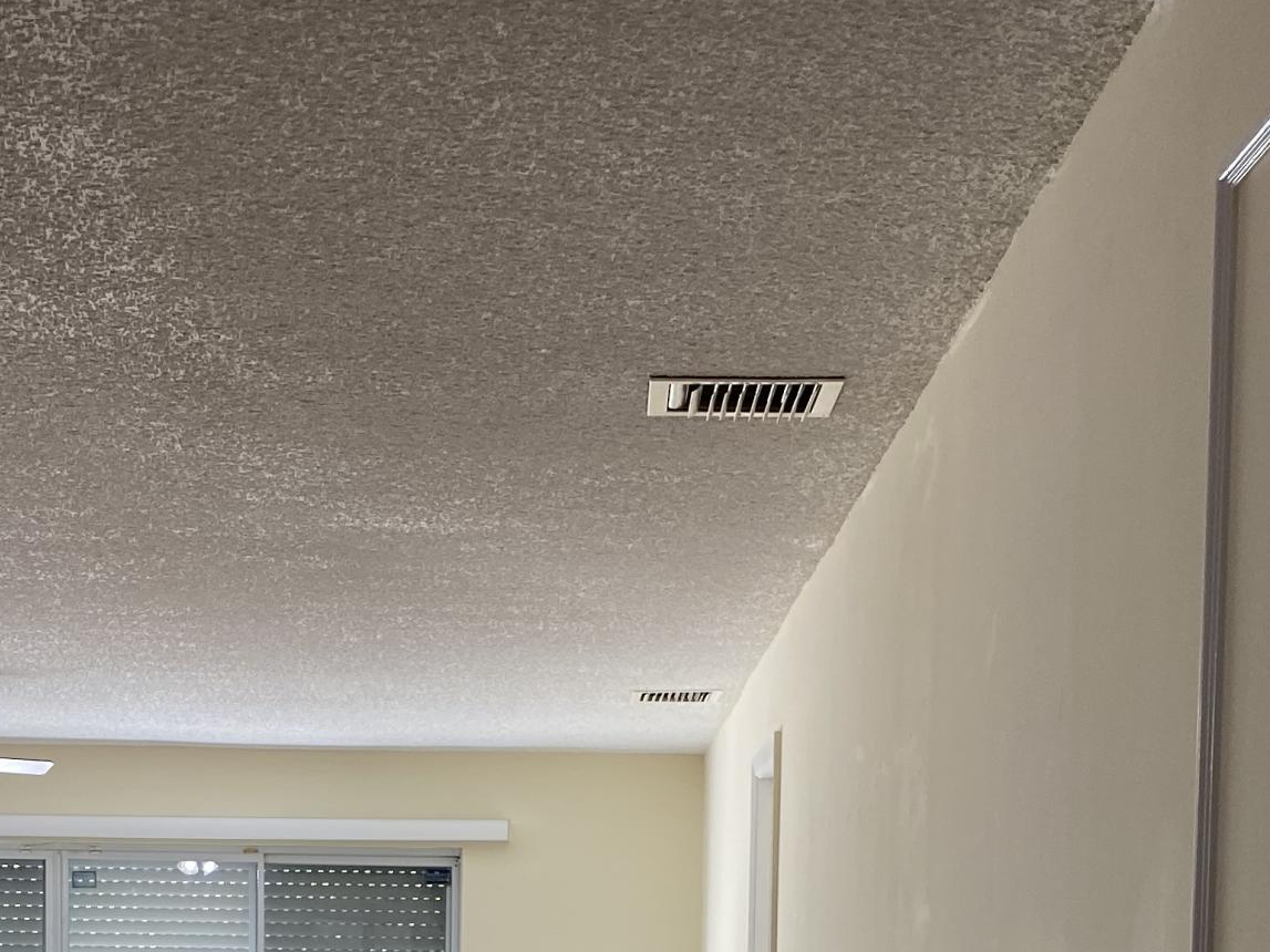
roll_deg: -1.8
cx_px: 571
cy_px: 1126
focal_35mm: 68
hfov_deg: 28.5
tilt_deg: -1.5
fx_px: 2495
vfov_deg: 20.3
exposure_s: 1/120
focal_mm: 4.25
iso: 100
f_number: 1.8
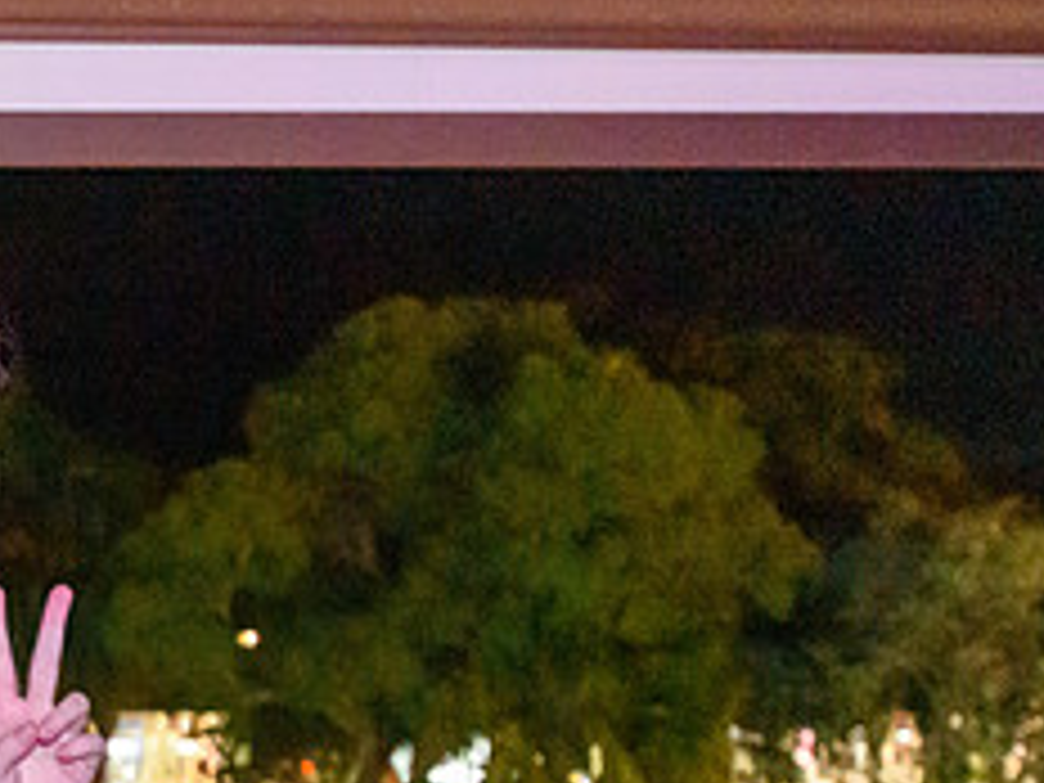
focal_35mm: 73
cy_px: 781
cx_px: -230
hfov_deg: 24.1
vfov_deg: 19.6
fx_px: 2202
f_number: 3.5
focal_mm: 20
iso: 6400
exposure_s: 1/60
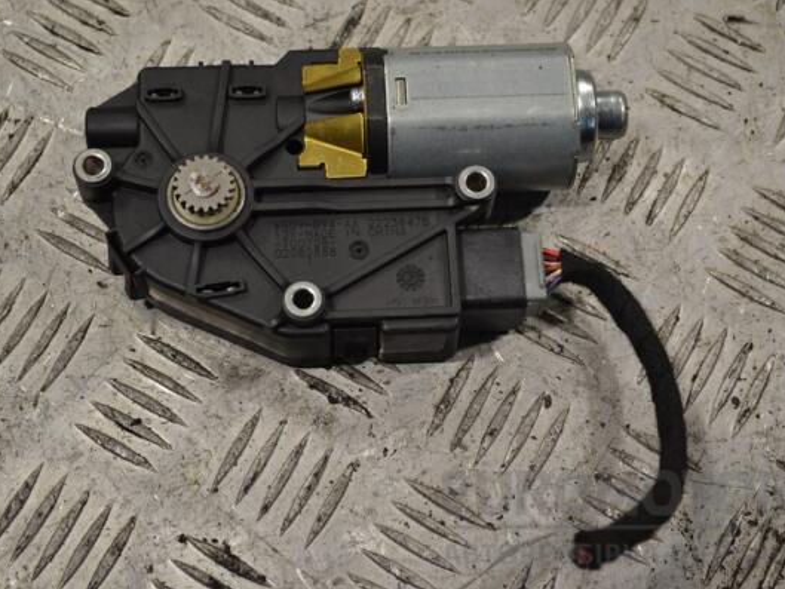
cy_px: 295
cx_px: 414
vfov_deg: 20.0
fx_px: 1668
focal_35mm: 74
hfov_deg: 26.5
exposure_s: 1/125
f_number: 5.6
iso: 360
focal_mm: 45
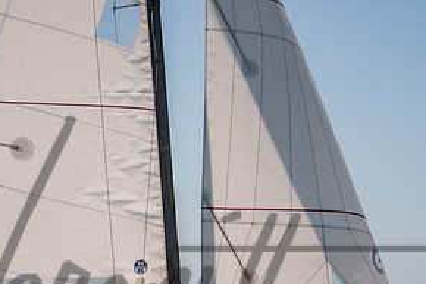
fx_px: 1632
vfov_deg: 9.9
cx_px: 90
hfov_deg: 14.8
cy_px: 283
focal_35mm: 138
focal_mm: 45
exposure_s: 1/400
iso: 100
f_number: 5
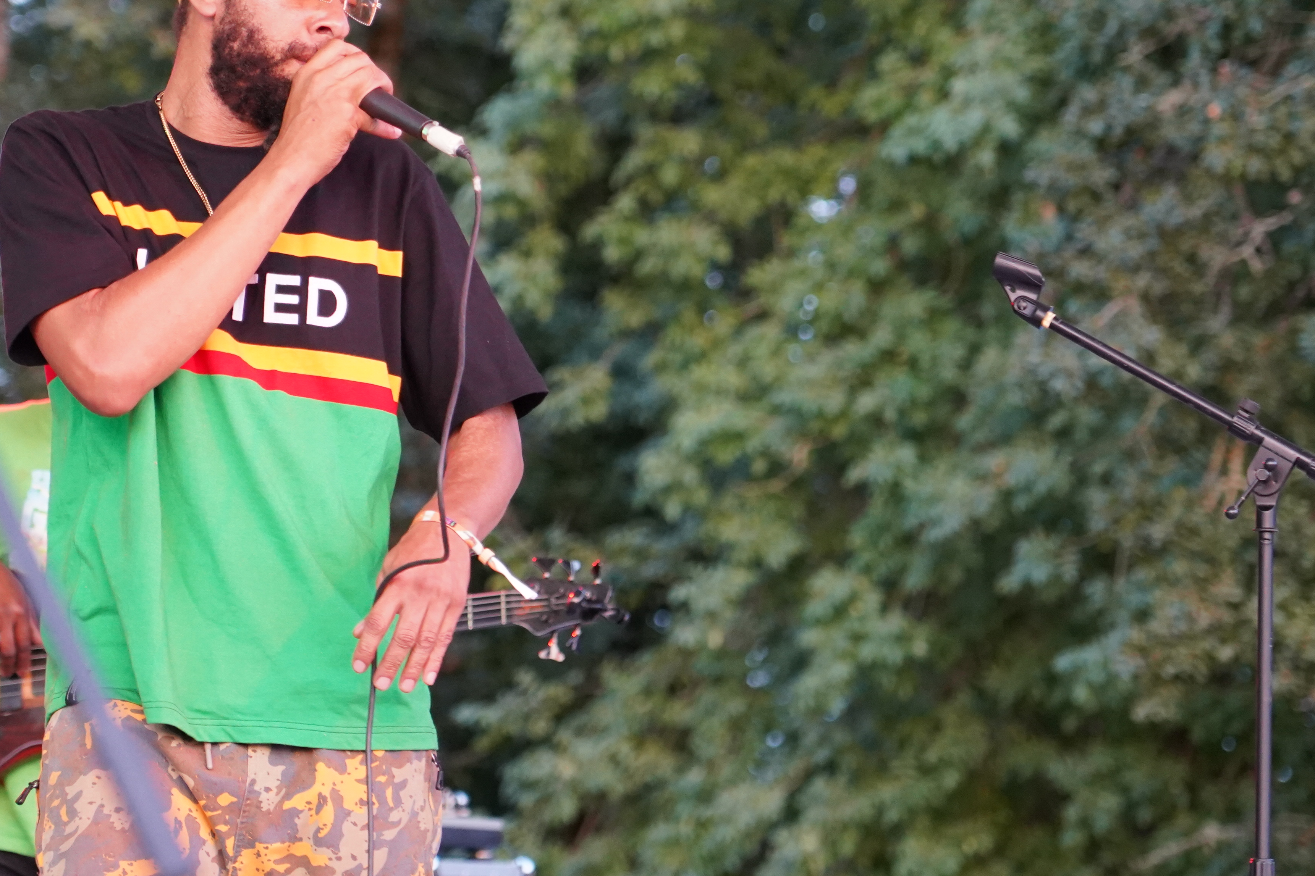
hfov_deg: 11.2
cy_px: 221
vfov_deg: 7.5
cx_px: 530
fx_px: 6684
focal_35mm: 183
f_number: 4
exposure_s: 1/160
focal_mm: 105
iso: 4000
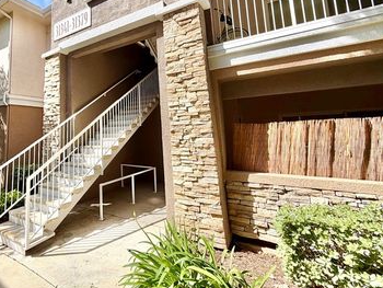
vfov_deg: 64.9
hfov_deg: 77.5
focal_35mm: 20
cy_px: 105
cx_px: 112
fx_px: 221
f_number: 2.2
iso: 32
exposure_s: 1/770
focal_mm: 2.22
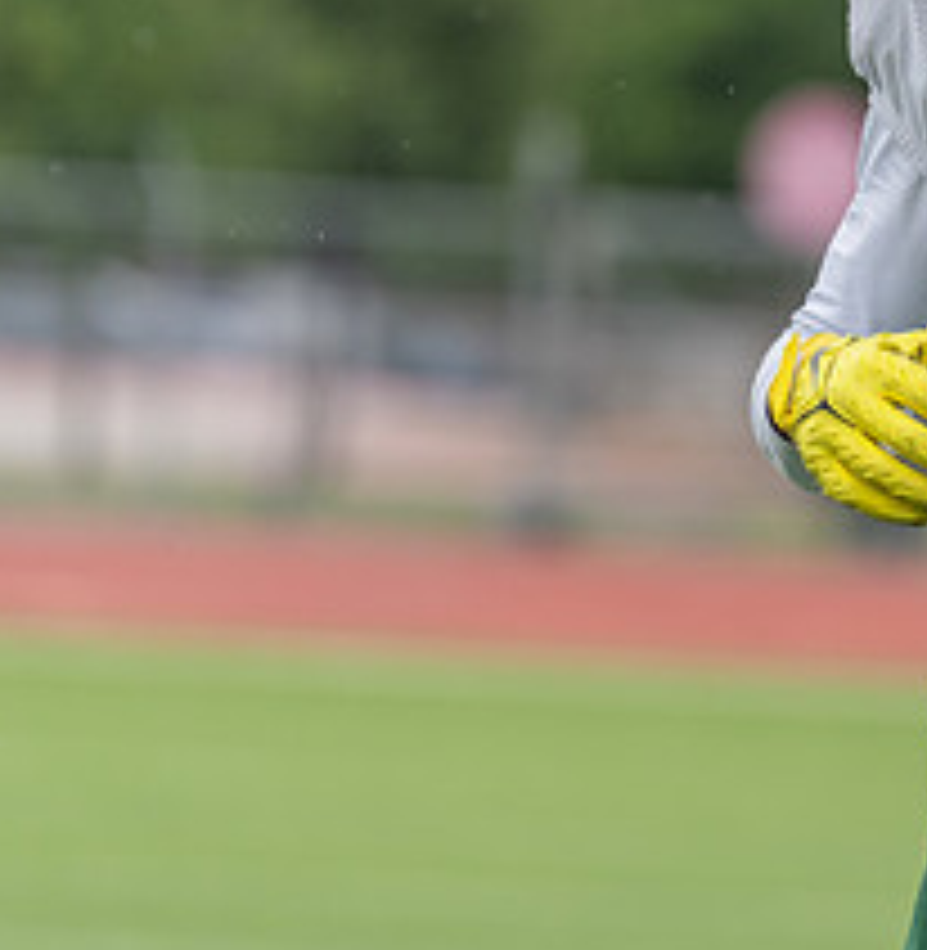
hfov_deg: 2.9
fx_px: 18308
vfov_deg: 3.0
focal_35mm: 597
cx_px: 1075
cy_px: 18
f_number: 3.5
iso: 200
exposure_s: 1/1250
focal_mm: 200
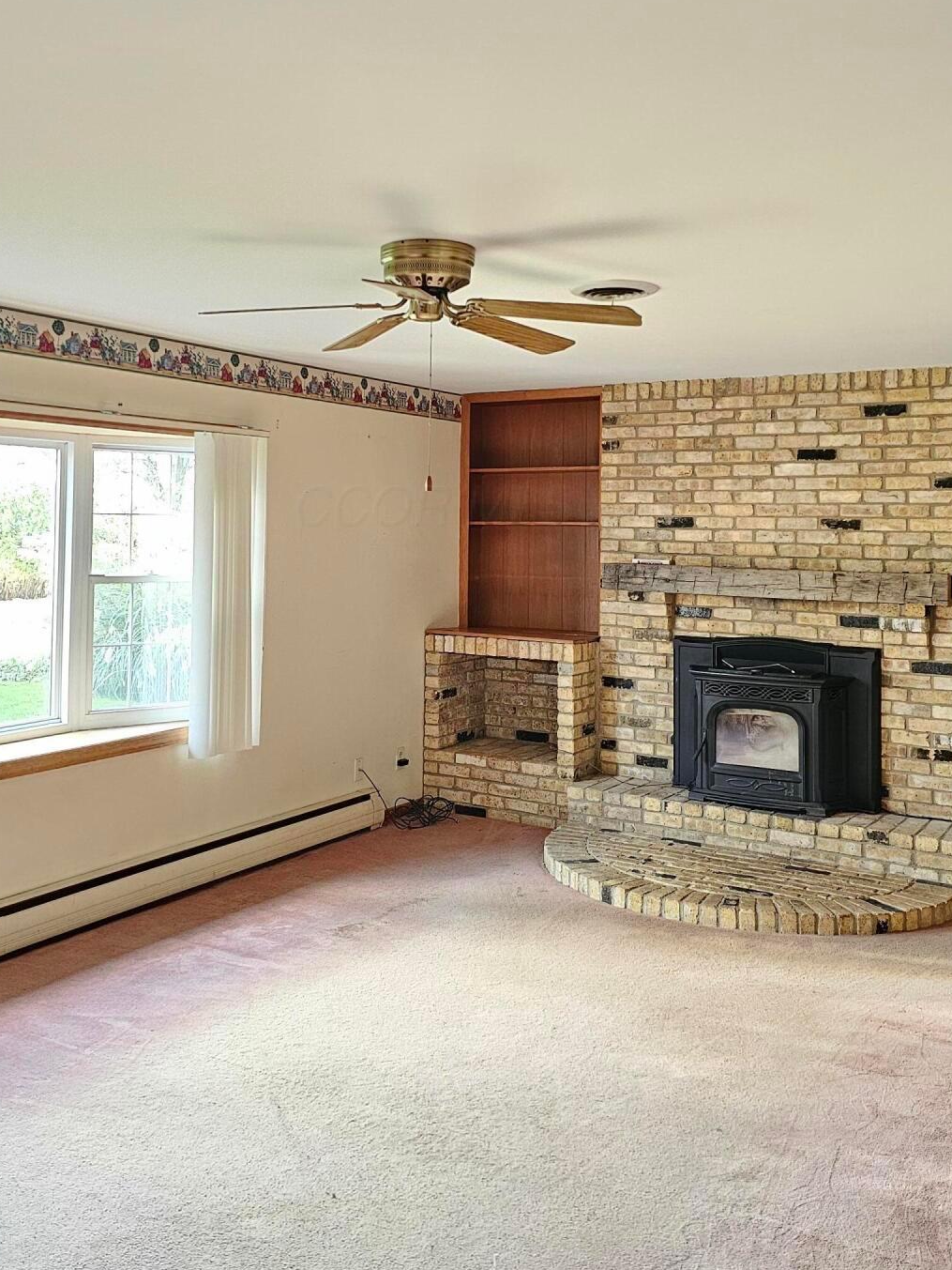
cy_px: 506
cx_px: 435
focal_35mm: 34
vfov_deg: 53.6
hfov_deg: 41.8
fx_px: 1247
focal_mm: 6.3
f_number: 1.7
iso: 640
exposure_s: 1/60
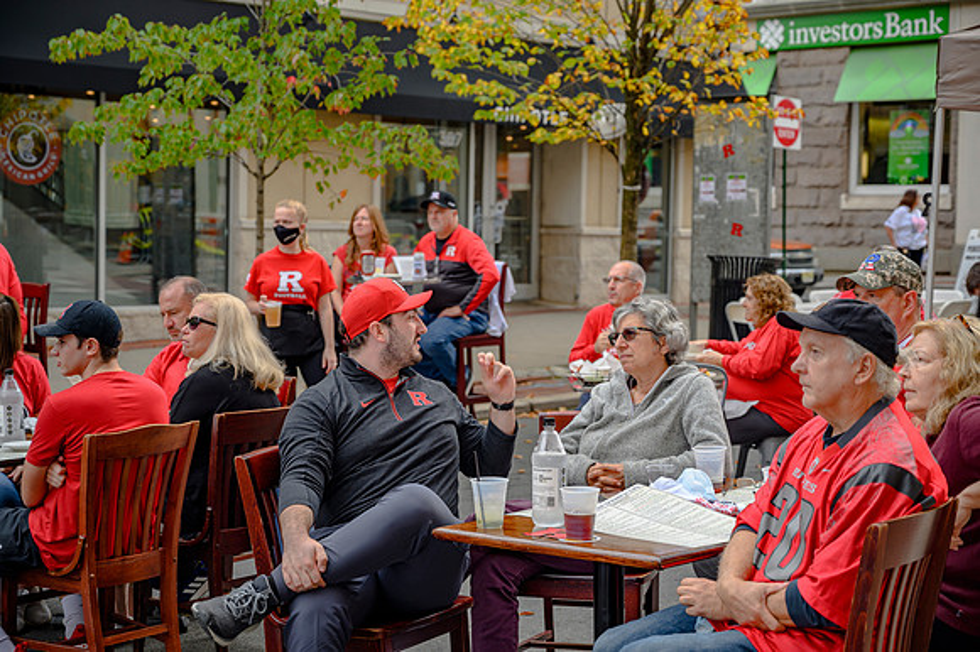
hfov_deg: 31.9
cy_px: 326
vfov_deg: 21.5
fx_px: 1714
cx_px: 490
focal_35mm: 63
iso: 100
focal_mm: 63
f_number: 4
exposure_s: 1/80
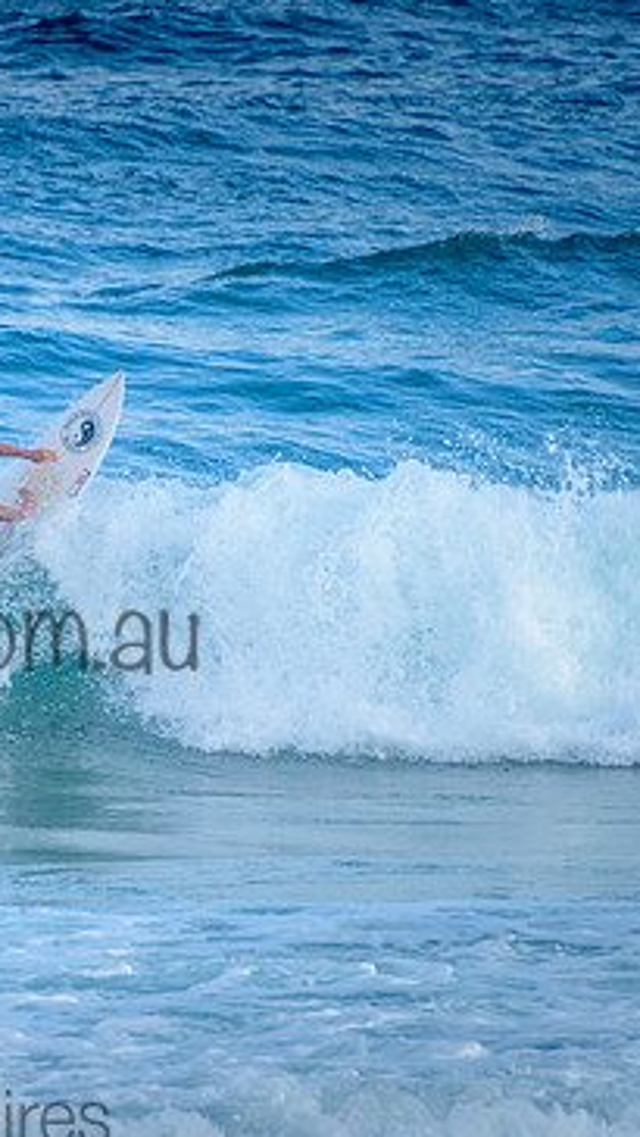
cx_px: -15
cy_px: 461
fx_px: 24716
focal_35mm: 820
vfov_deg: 2.6
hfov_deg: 1.5
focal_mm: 400
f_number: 5.6
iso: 500
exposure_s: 1/1250
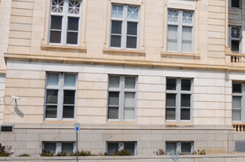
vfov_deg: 18.2
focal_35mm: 74
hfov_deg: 25.0
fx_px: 503
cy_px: 36
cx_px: 285
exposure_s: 1/3200
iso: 250
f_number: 5.6
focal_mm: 18
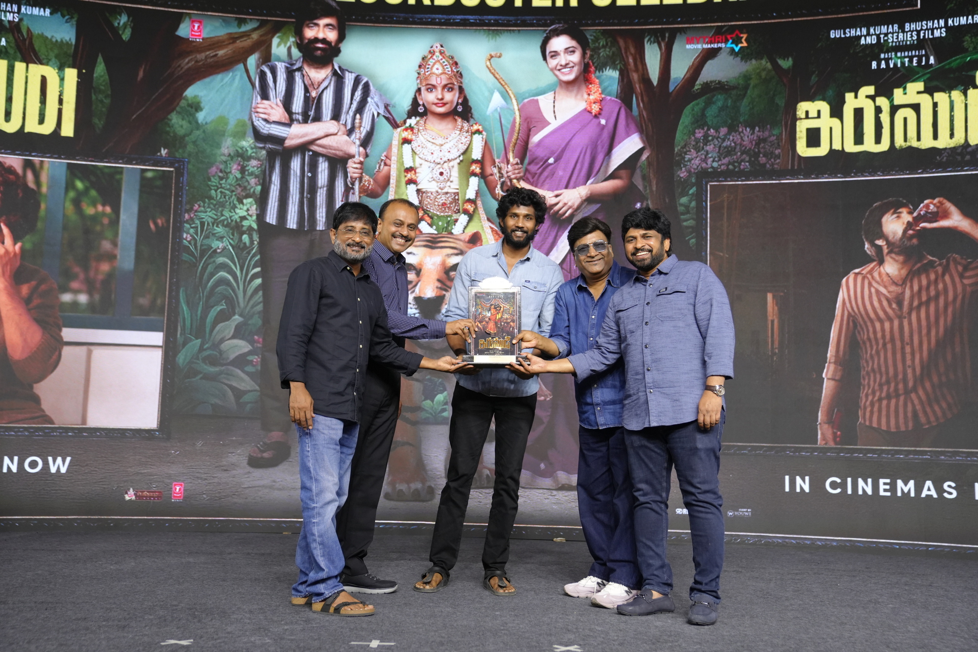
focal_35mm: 40
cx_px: 489
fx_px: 1087
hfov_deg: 48.5
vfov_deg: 33.4
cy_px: 326
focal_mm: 40
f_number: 3.5
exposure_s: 1/160
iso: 1600
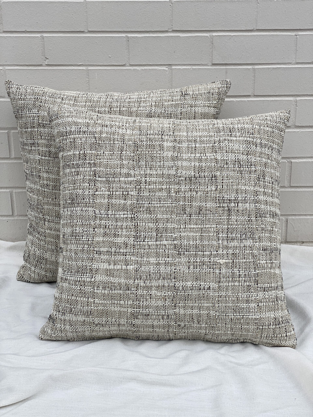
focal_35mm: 52
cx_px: 156
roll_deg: +0.2
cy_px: 208
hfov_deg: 28.0
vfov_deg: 36.8
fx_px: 627
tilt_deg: -18.2
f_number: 2
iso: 20
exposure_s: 1/521
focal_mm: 6
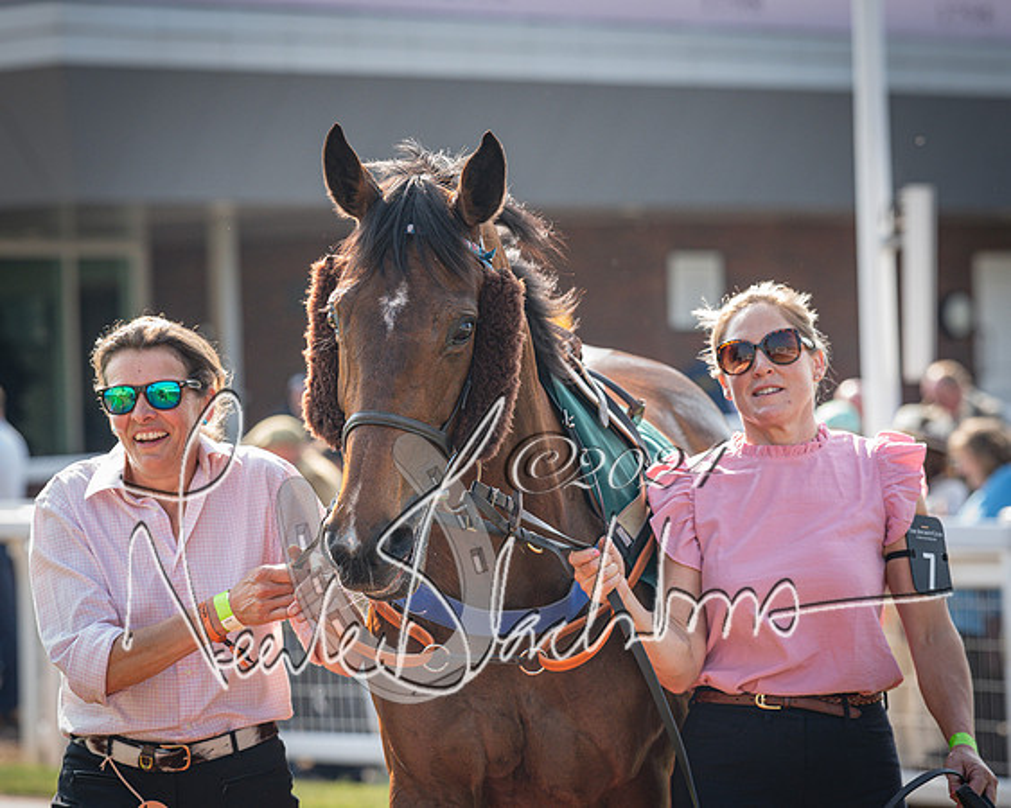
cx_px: 371
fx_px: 5107
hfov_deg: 11.3
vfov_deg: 9.0
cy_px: 354
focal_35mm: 171
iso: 800
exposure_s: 1/1400
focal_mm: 135
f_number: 4
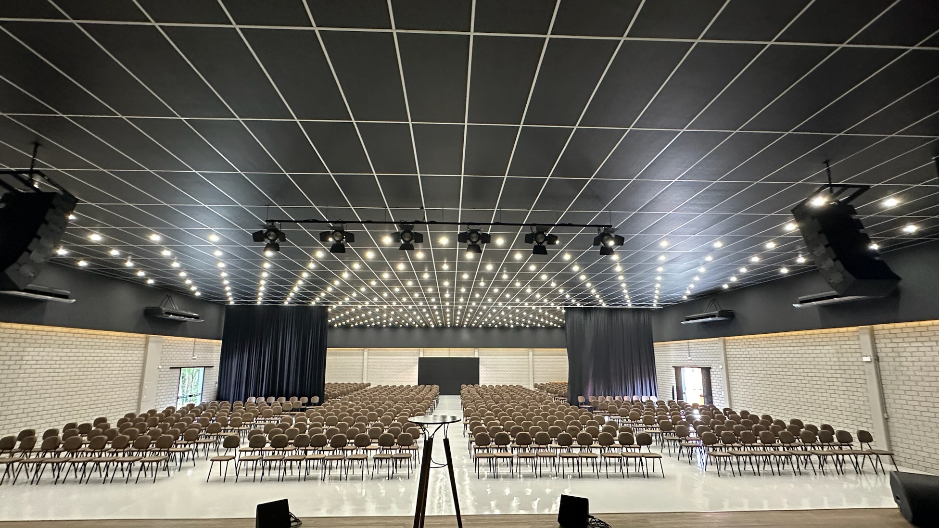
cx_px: 467
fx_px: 398
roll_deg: -0.1
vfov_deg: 66.8
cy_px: 296
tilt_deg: +9.3
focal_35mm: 16
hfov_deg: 99.4
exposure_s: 1/60
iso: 800
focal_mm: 2.22
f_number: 2.2
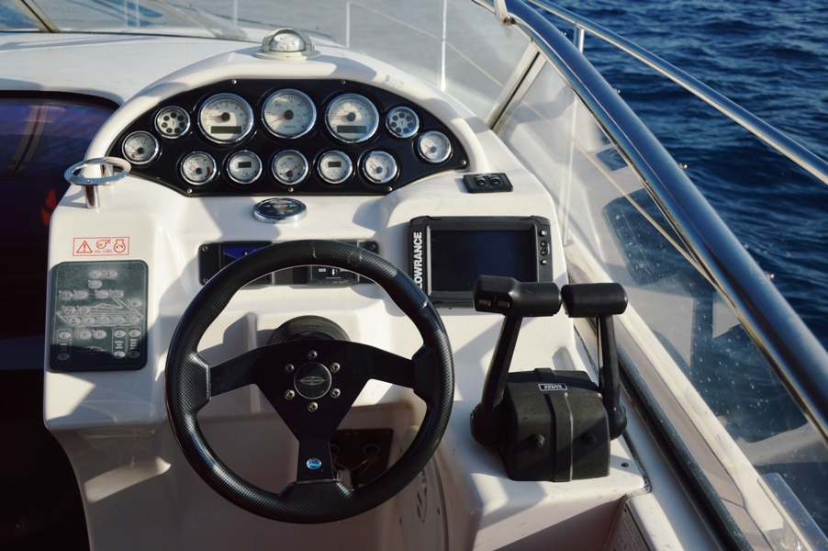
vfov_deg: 36.8
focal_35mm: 36
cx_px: 414
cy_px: 276
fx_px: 827
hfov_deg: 53.2
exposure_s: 1/4000
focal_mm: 24
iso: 140
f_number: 3.8
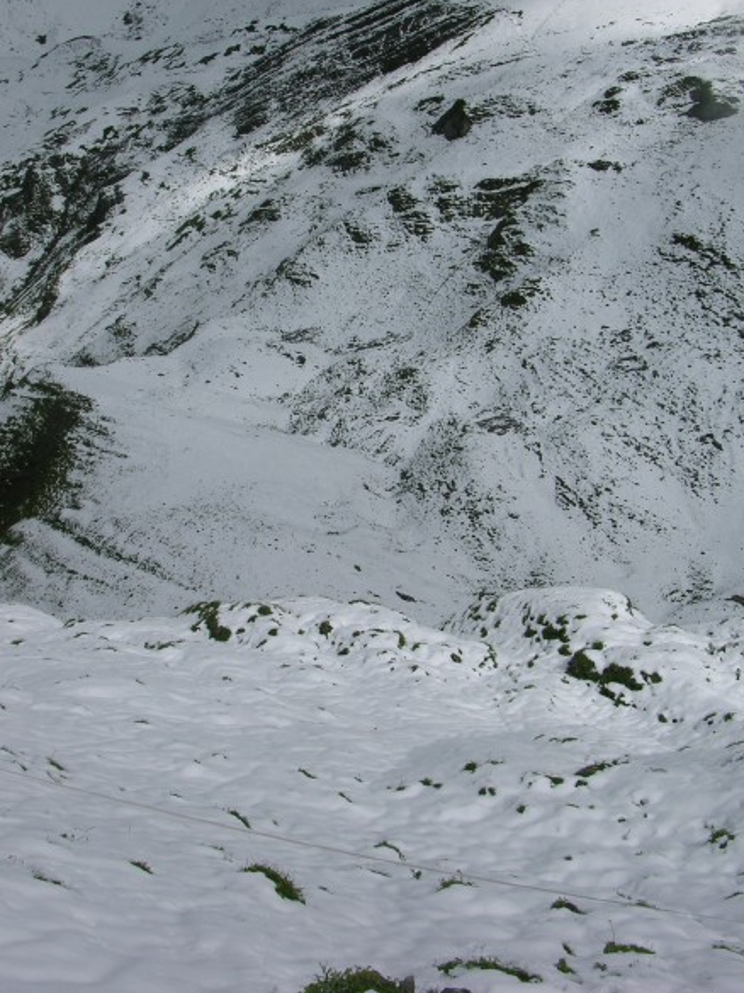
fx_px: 1318
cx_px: 326
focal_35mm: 46
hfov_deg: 31.5
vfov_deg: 41.0
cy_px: 391
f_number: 8
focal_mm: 8.9
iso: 50
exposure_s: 1/539
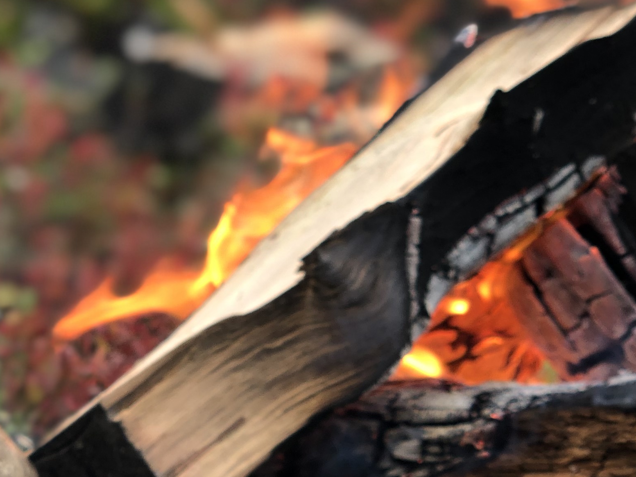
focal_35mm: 135
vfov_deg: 11.0
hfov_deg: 14.6
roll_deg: -0.1
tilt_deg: -8.8
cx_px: 174
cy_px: 241
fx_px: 2481
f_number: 2.4
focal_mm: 6
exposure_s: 1/120
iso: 16
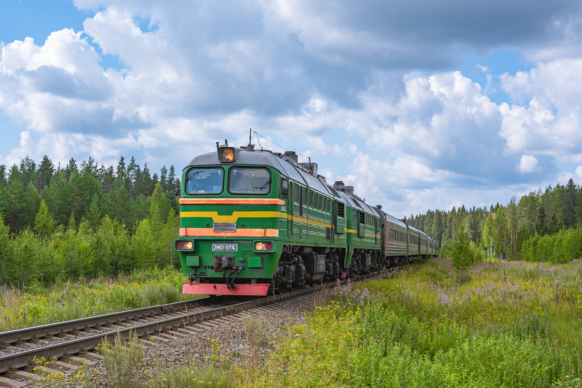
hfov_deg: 39.6
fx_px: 808
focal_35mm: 50
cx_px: 291
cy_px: 194
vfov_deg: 27.0
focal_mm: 50
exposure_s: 1/320
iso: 100
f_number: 6.3
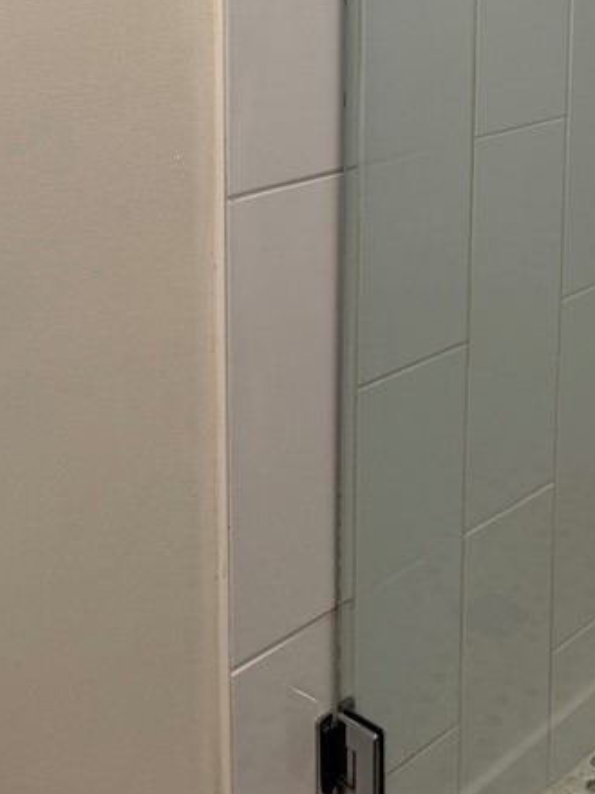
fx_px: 1284
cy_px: -9
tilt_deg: -8.8
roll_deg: -1.2
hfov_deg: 24.3
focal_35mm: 56
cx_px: 662
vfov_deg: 31.6
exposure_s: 1/120
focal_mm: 6.76
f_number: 1.78
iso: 200
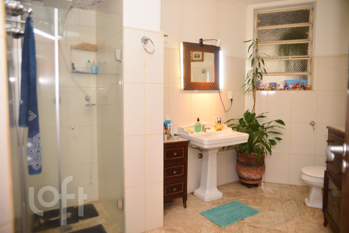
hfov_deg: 58.7
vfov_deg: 41.1
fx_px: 310
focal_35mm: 32
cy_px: 116
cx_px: 174
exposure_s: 1/200
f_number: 2.8
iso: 320
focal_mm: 32
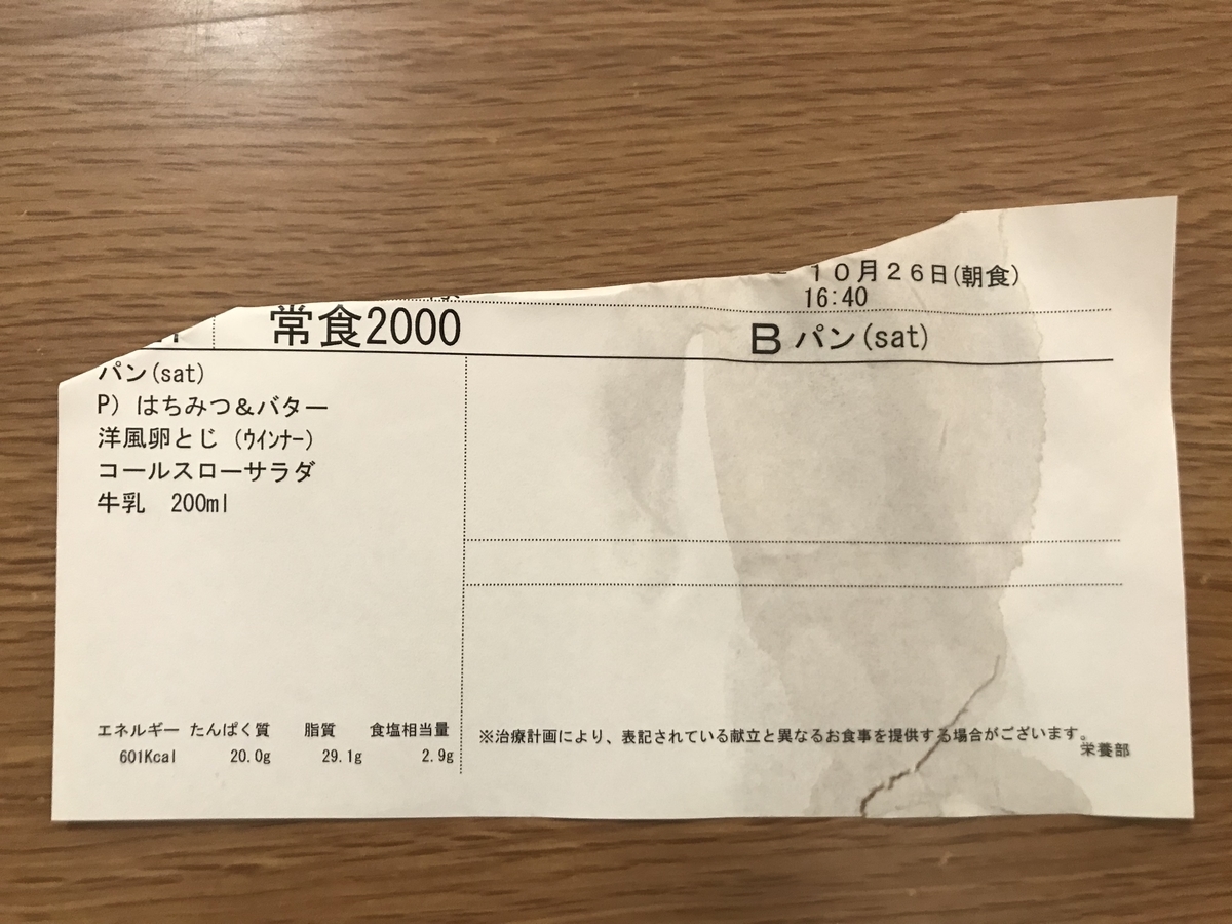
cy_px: 462
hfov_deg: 63.4
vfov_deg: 49.7
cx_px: 616
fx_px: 997
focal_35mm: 28
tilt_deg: -85.2
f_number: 1.8
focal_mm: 3.99
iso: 50
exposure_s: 1/15
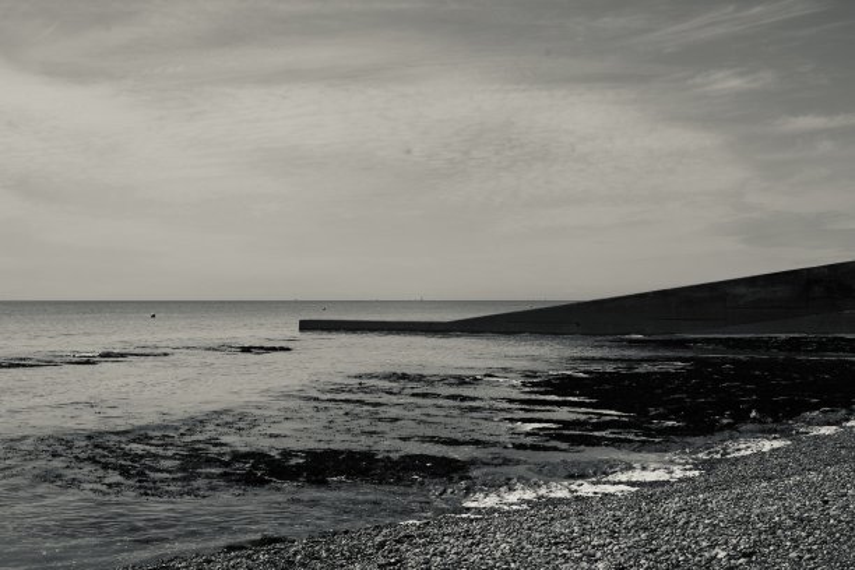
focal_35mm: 42
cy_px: 285
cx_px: 428
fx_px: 997
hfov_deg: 46.4
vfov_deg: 31.9
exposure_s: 1/200
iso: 100
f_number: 11
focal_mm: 28
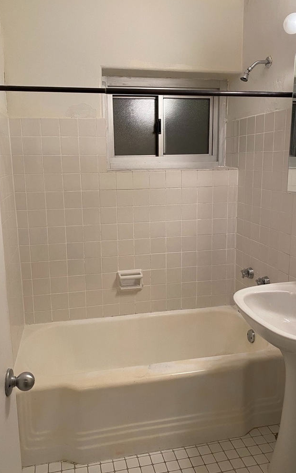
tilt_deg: -10.3
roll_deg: +1.2
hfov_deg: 41.8
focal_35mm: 30
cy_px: 231
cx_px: 142
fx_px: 387
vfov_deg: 62.9
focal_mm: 4.25
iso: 125
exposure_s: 1/60
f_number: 1.8
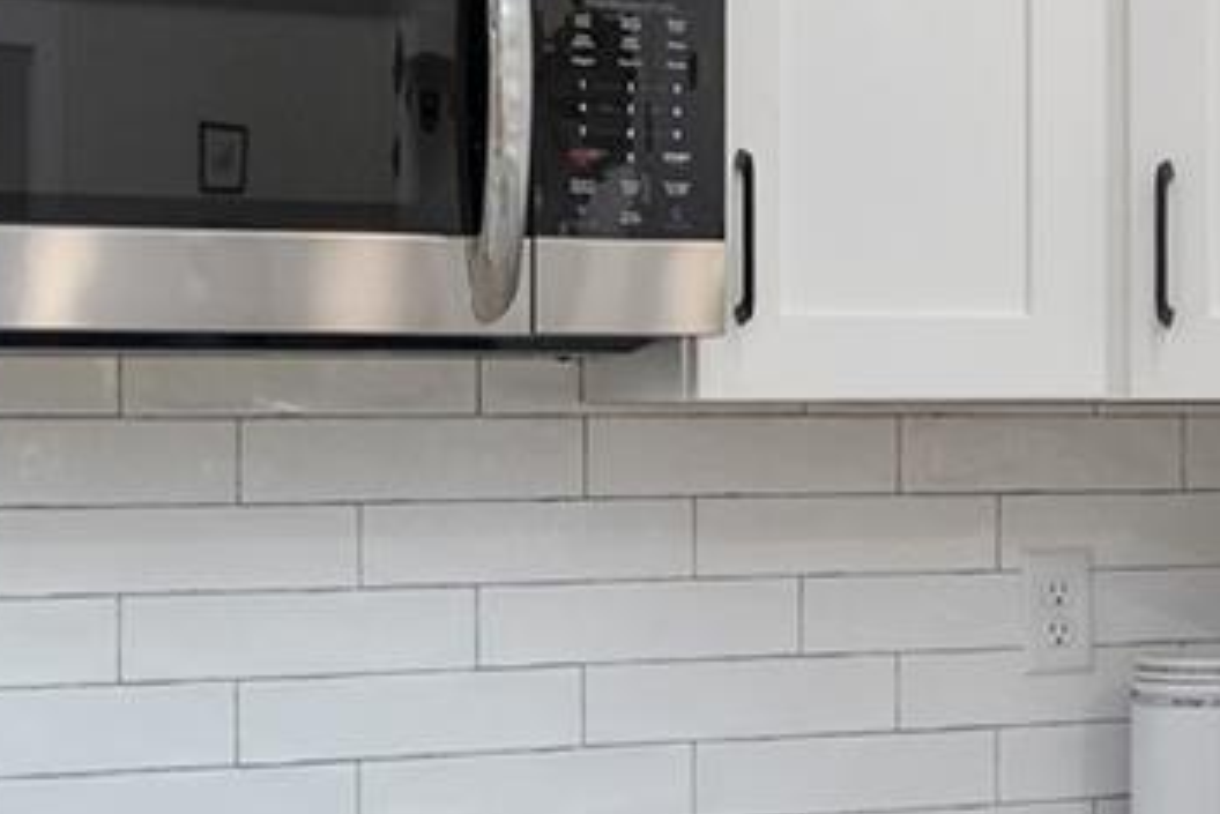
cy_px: 443
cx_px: 1390
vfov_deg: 13.7
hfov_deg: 19.4
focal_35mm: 100
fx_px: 3390
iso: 320
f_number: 7.1
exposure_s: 1/13
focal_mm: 22
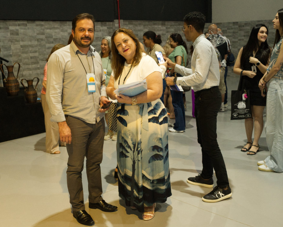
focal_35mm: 42
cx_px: 139
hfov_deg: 43.8
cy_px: 118
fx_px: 352
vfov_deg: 35.7
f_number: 5.6
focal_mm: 35
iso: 10000
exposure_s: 1/80
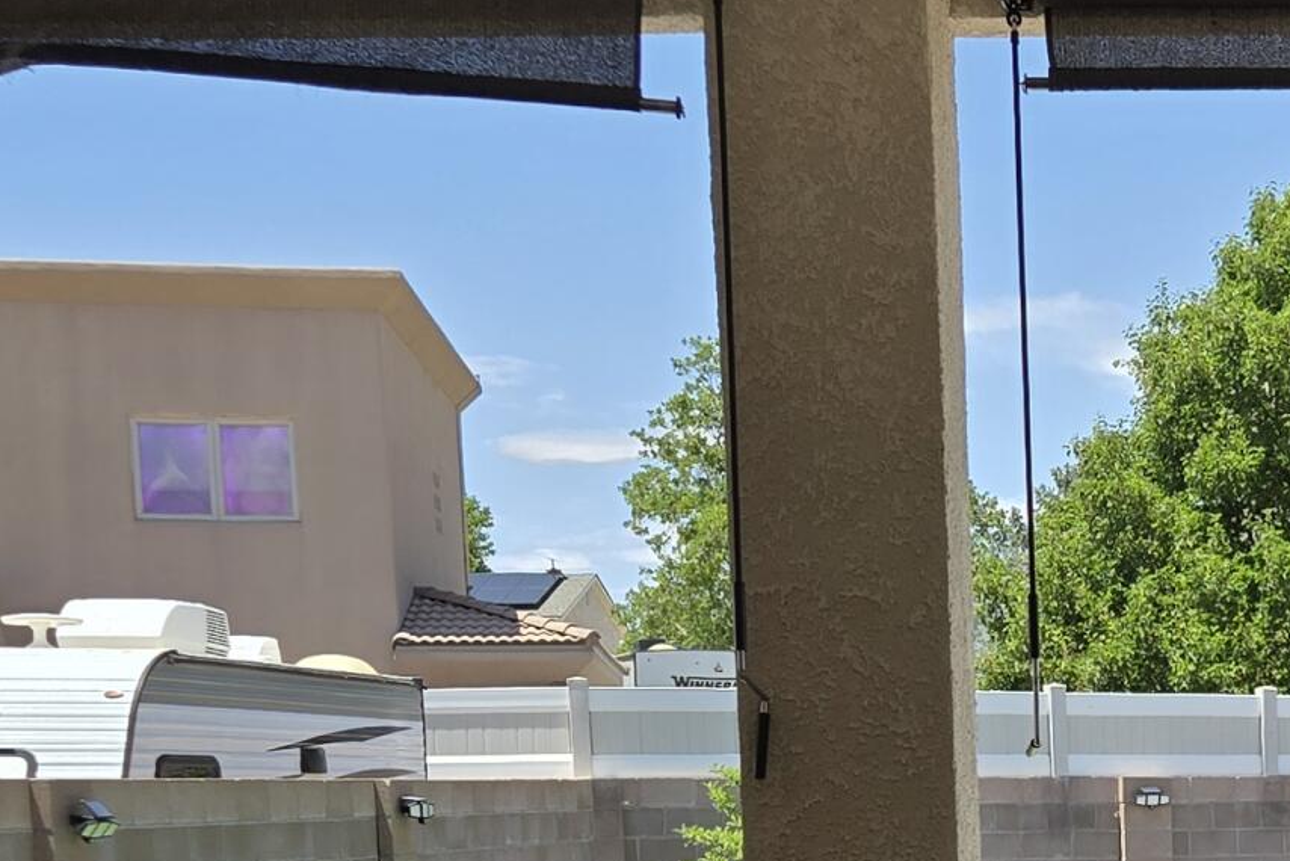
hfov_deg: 22.9
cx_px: 1393
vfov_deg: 15.6
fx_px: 3011
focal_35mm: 84
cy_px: 1085
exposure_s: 1/1225
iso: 25
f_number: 1.8
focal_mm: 5.4
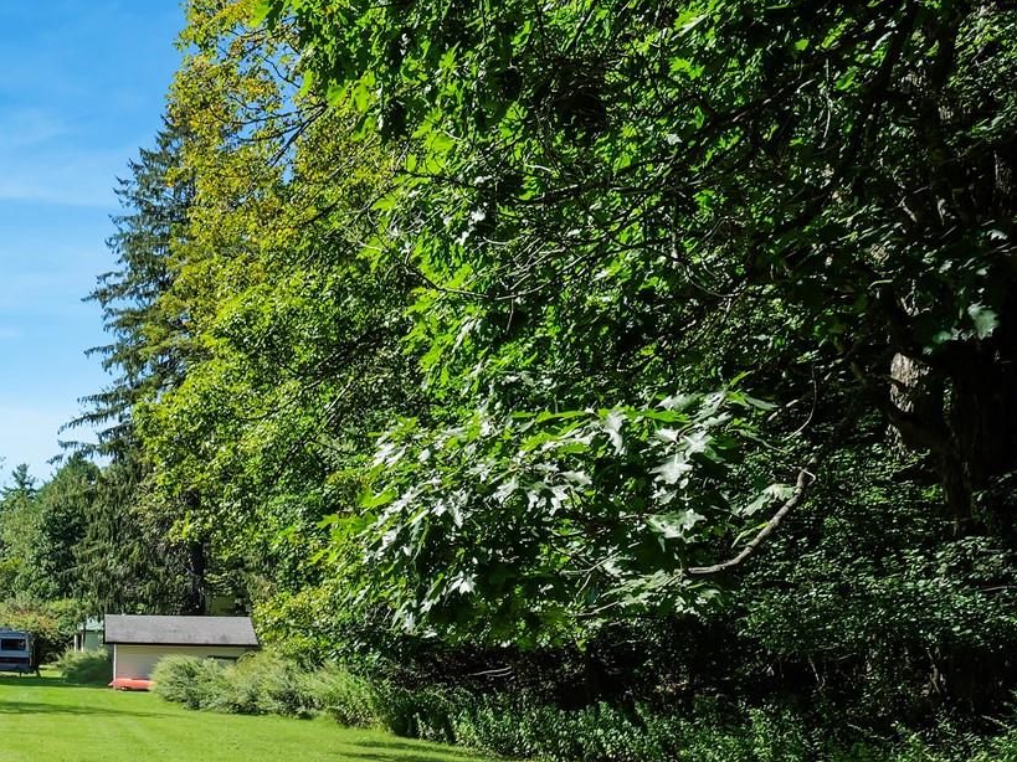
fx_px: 1028
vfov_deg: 37.7
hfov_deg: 42.9
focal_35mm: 35
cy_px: 702
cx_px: -61
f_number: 3.5
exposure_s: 1/250
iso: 200
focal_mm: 7
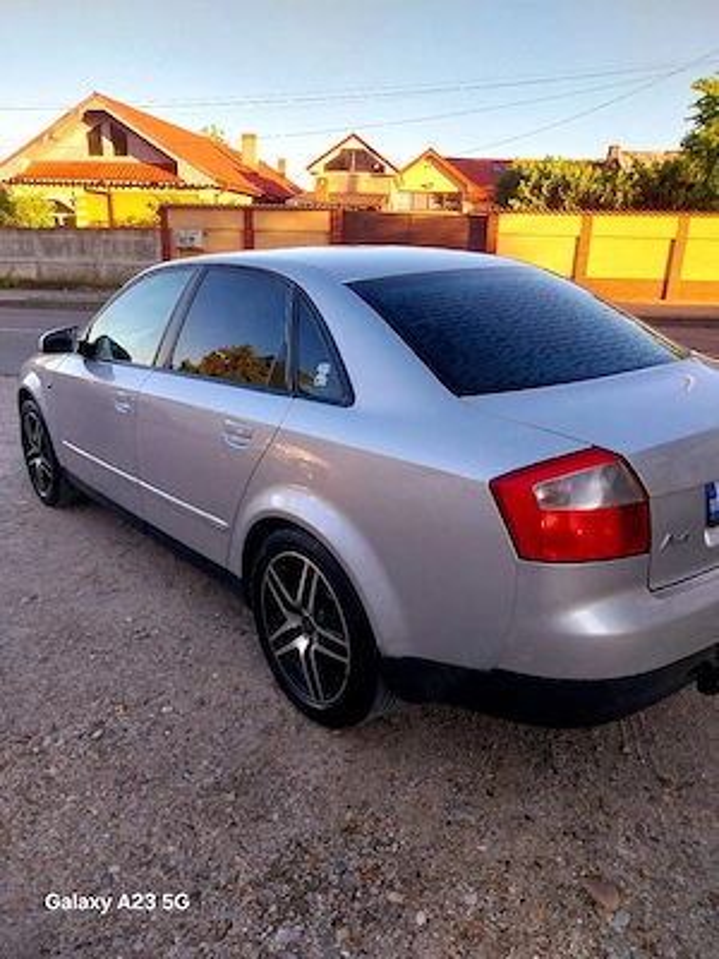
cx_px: 360
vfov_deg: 67.3
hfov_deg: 53.1
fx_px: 720
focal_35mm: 26
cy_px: 480
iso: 25
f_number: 1.8
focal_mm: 4
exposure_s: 1/208
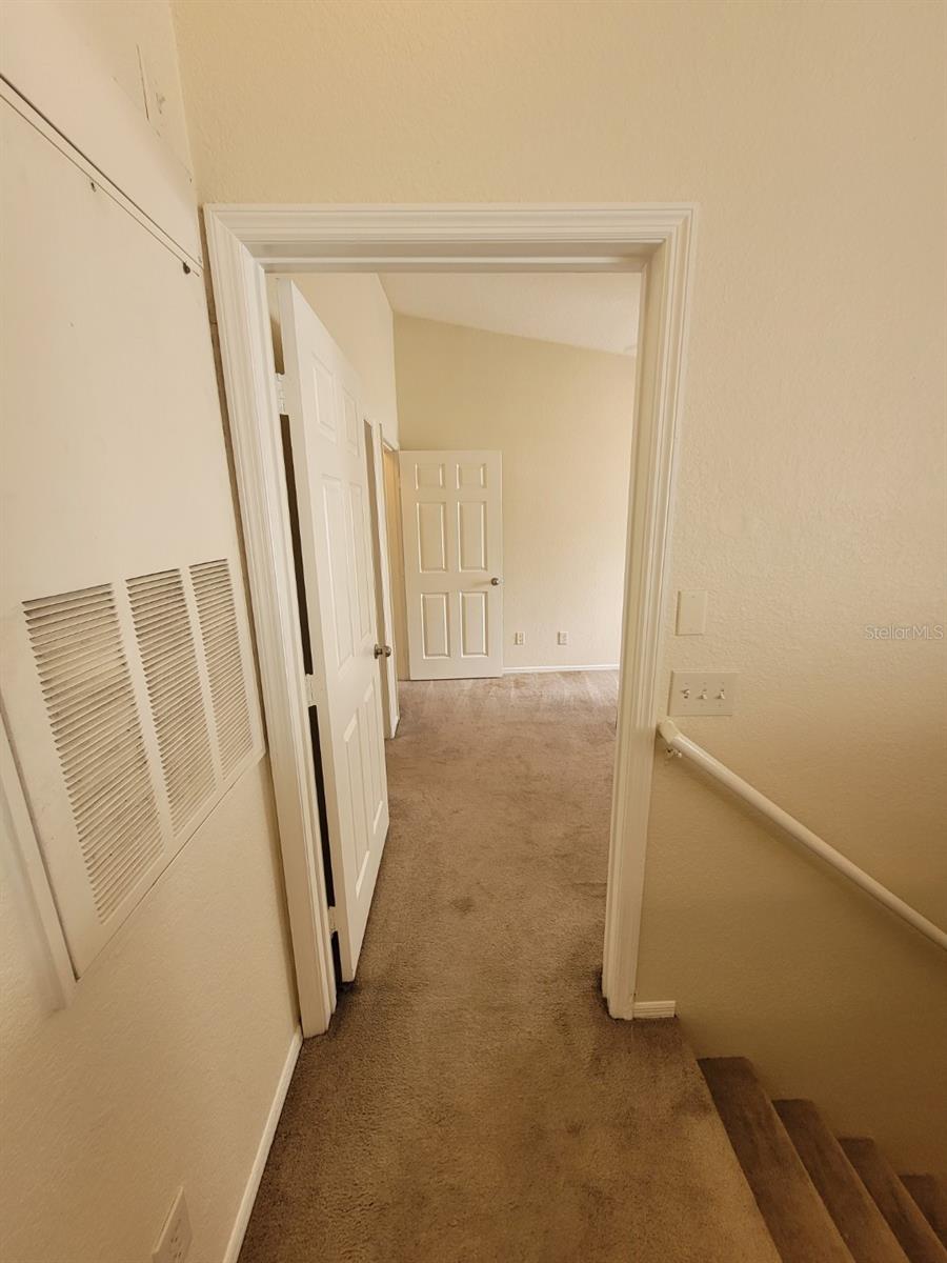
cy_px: 632
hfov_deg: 89.9
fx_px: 474
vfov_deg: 106.2
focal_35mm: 13
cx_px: 474
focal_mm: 1.74
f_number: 2.2
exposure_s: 1/60
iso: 100
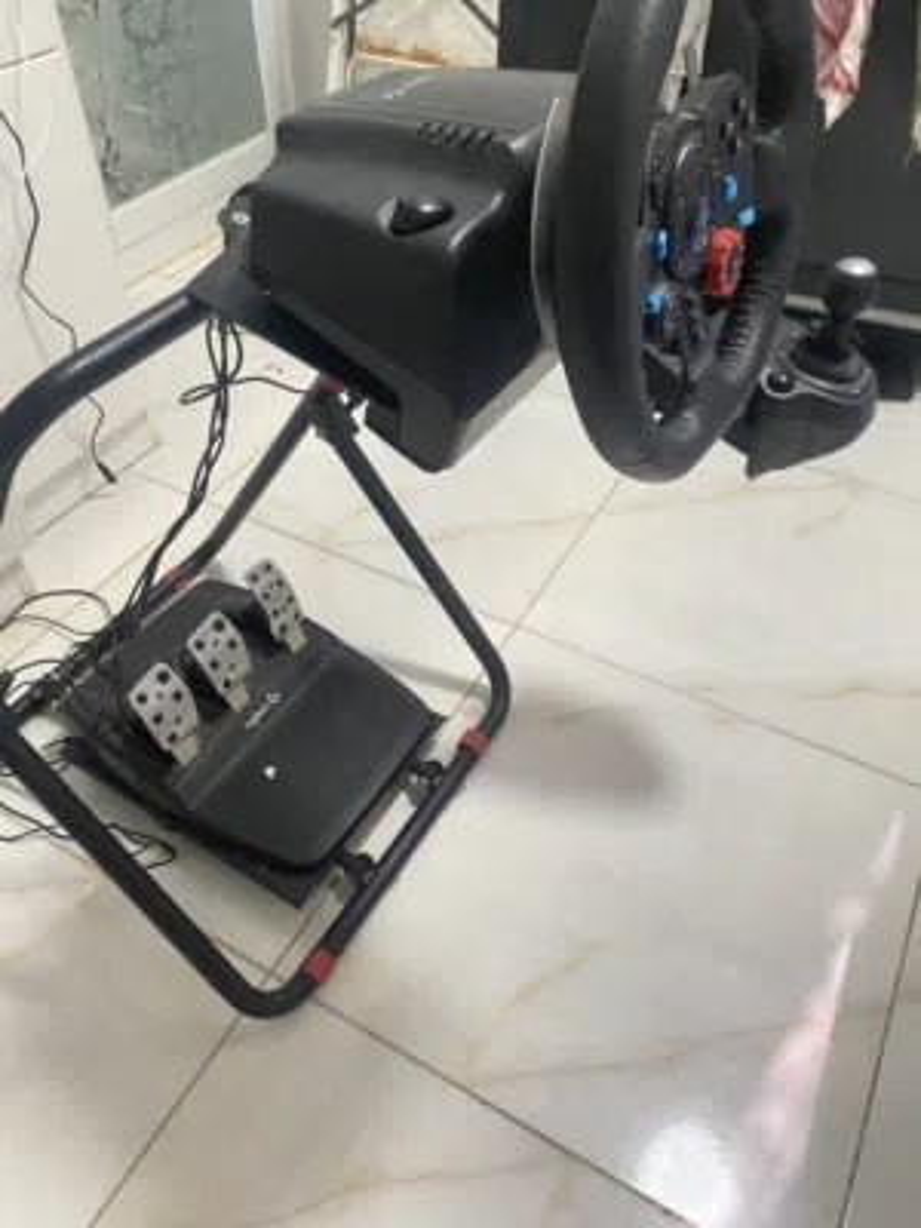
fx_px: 922
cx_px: 460
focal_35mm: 26
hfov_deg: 53.1
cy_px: 614
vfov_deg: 67.3
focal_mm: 4.25
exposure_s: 1/54
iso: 500
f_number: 1.8
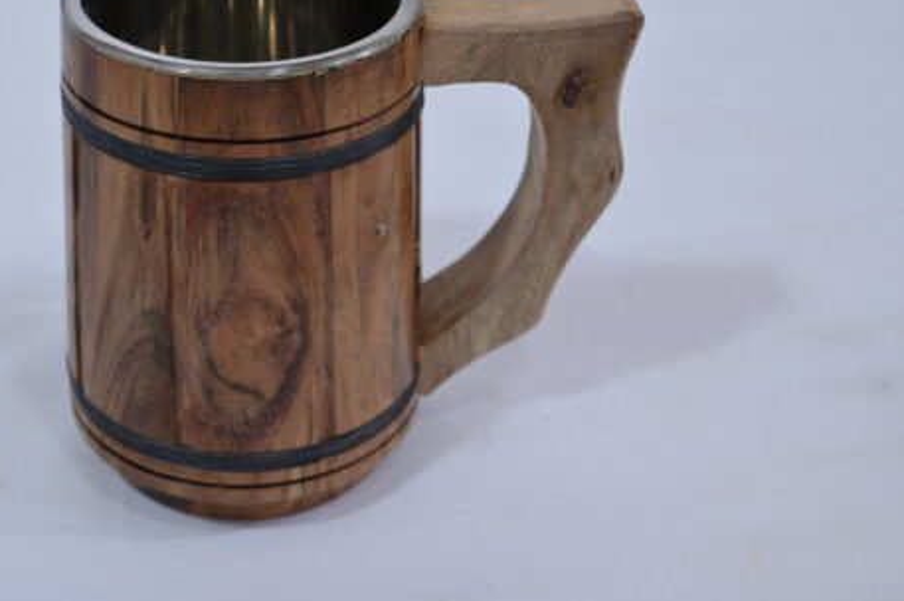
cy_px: 218
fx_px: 1581
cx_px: 352
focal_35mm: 63
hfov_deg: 31.8
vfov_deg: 21.5
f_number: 7.1
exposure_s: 1/125
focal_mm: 48
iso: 500
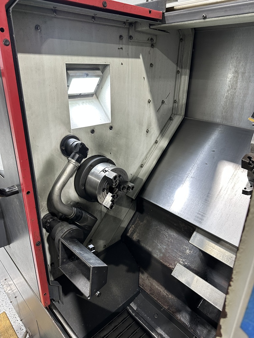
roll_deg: -0.9
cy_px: 169
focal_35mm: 24
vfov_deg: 71.6
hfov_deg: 56.8
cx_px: 127
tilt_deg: -21.5
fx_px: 235
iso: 200
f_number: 1.78
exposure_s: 1/120
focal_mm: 6.86
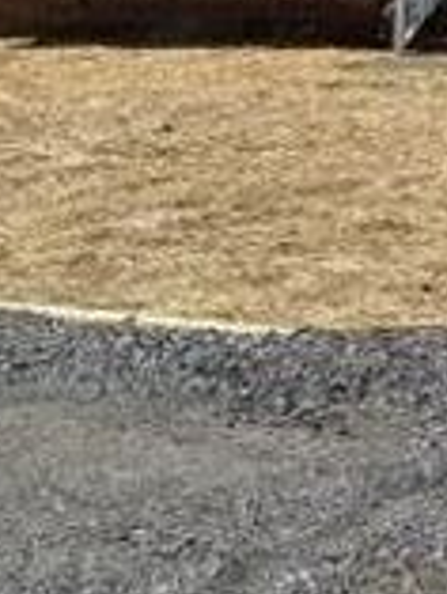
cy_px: -248
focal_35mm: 102
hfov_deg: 13.3
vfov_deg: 17.6
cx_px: 765
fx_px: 1754
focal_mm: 6.86
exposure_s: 1/5000
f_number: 1.78
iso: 80
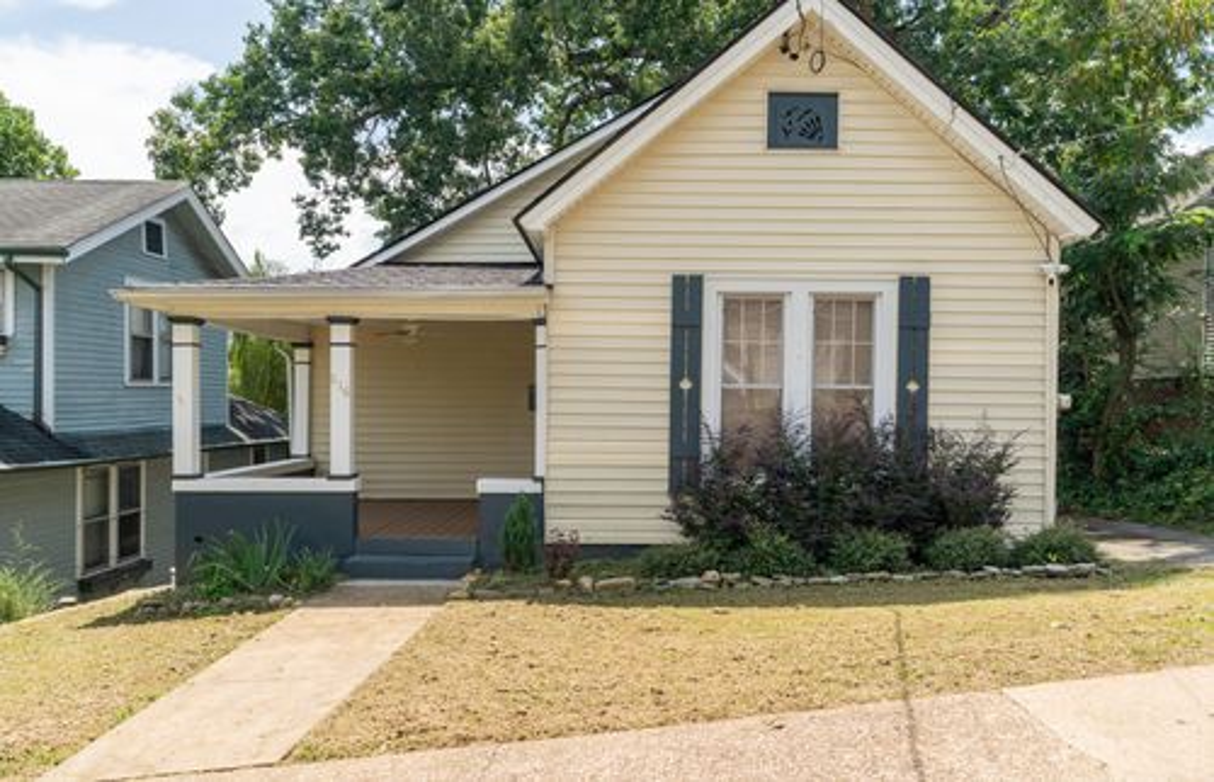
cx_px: 607
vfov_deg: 44.6
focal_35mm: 29
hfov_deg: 65.0
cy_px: 404
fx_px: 953
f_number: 13
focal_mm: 28
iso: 500
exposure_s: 1/320
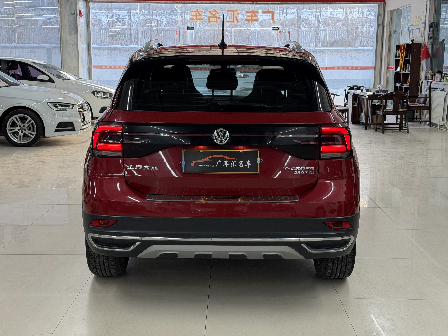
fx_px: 621
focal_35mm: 48
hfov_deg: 39.7
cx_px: 224
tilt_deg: -9.7
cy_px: 168
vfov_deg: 30.3
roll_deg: -0.1
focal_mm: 6.76
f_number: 1.78
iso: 160
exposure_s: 1/100
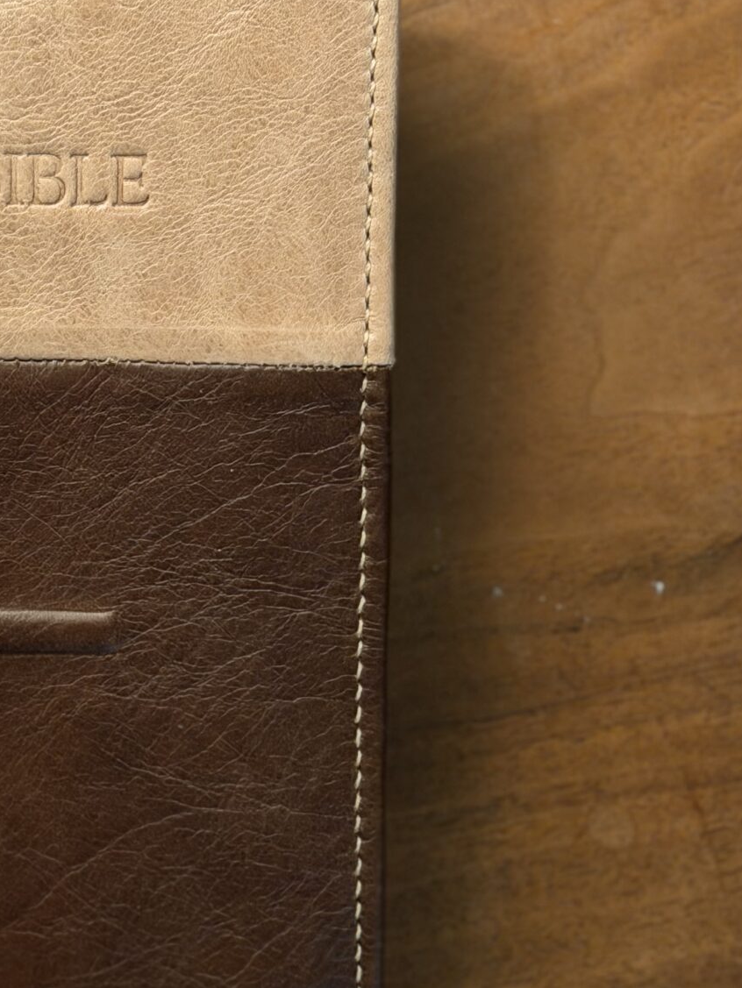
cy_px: 472
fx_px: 3113
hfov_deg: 13.4
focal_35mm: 109
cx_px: -31
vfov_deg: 18.0
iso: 250
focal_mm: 6.76
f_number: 1.78
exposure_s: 1/40
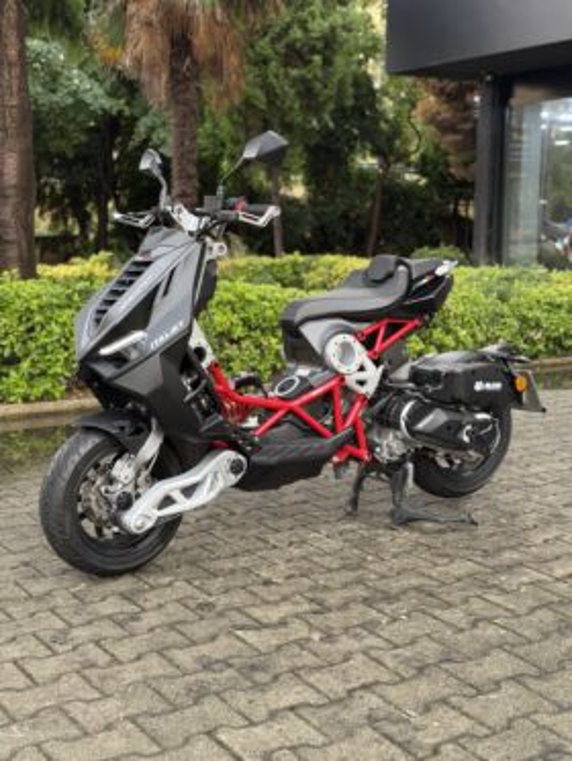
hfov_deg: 30.3
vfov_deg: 39.6
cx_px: 286
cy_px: 380
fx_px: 1057
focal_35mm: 48
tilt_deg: -8.3
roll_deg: +0.0
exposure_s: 1/71
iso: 100
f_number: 1.78
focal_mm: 6.76
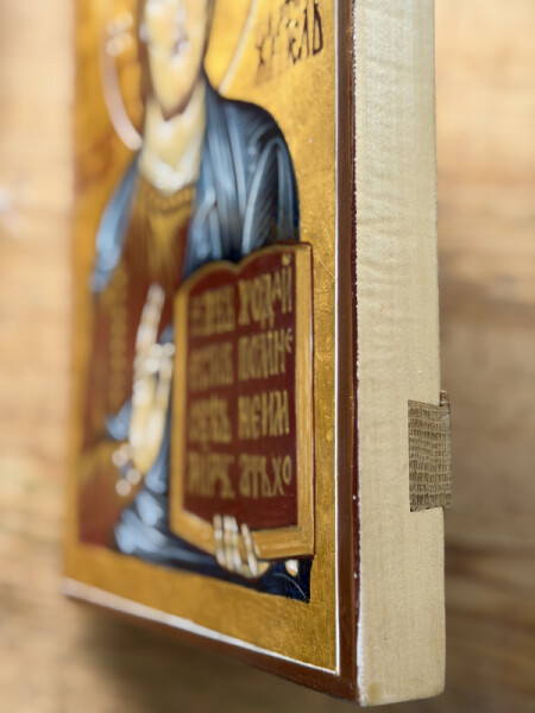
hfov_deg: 30.3
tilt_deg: -71.0
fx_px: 989
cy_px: 356
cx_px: 268
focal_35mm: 48
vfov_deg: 39.7
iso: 100
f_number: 1.78
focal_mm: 6.76
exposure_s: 1/117
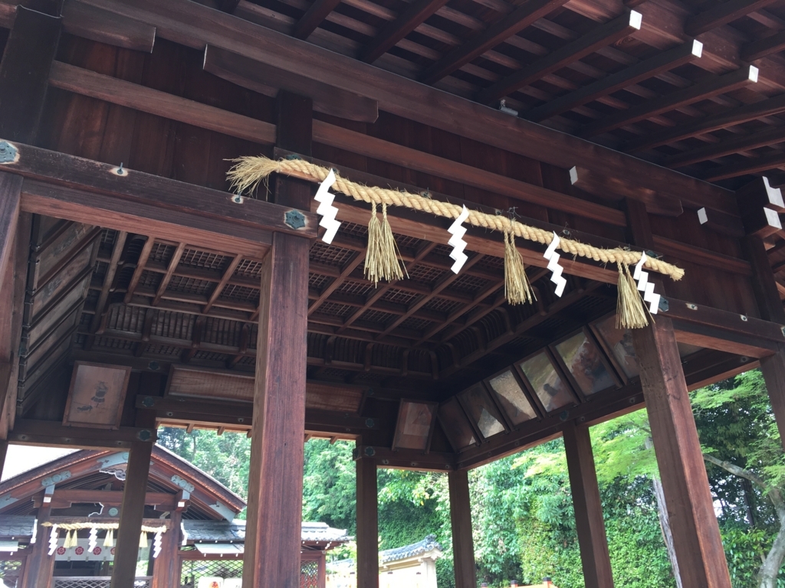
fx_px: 658
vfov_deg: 48.2
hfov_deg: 61.7
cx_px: 392
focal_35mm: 29
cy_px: 294
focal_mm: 4.15
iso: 25
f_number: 2.2
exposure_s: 1/60
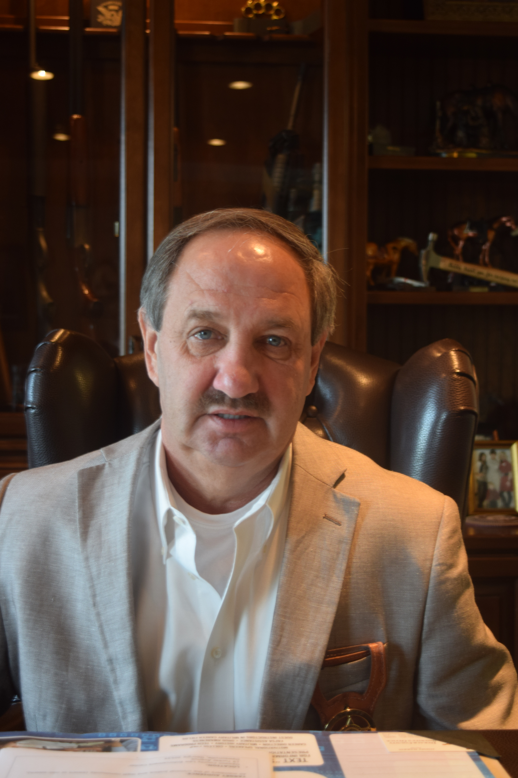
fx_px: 1165
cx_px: 259
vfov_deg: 36.9
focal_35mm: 54
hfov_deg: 25.1
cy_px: 389
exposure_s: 1/20
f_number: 4.8
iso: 400
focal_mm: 36
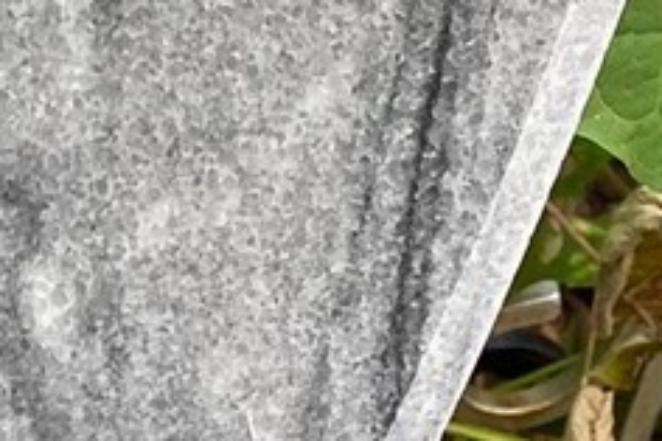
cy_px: 801
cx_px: -480
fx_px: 3032
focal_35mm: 165
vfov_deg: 8.0
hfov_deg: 11.6
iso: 80
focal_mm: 4.25
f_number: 1.8
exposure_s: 1/121
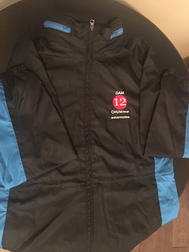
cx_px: 94
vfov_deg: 61.7
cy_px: 126
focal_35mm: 29
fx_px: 211
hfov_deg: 48.2
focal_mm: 4.15
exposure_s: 1/15
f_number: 2.2
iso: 1000
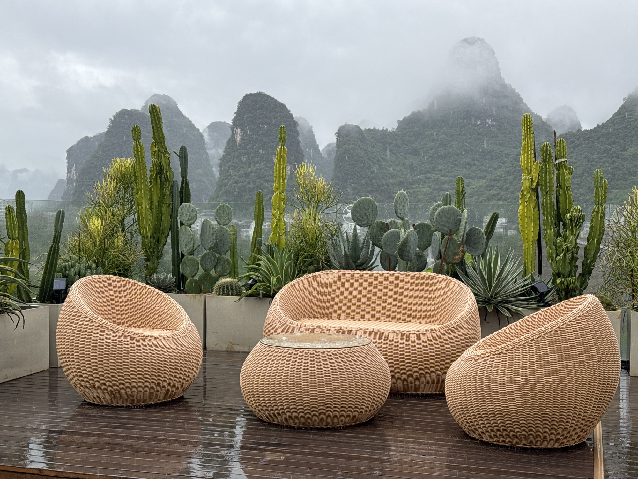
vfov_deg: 30.3
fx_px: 885
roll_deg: +0.6
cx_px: 319
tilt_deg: -2.7
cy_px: 240
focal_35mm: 48
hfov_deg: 39.7
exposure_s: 1/639
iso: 64
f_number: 1.78
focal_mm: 6.76
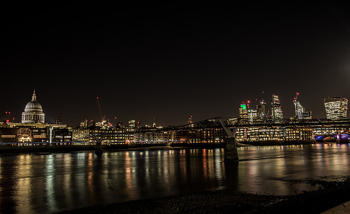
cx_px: 175
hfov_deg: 73.7
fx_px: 233
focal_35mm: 25
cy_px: 117
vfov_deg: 49.3
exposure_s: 8
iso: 500
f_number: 14
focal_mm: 24
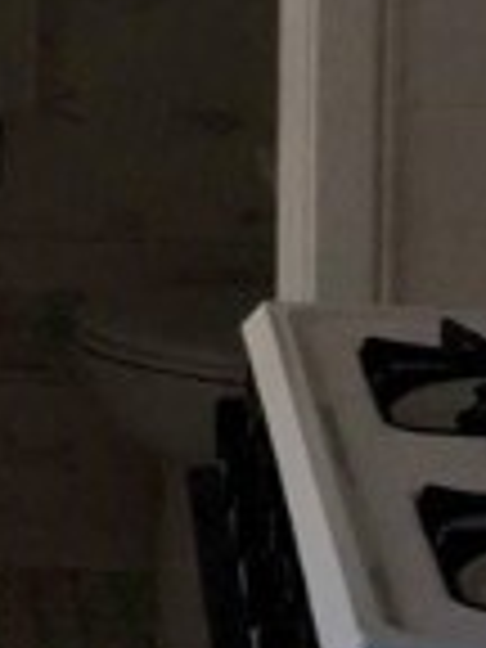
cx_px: -738
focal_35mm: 149
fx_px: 2789
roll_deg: +1.9
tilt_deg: -7.3
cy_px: -81
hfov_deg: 8.9
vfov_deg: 13.0
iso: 20
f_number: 1.8
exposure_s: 1/239
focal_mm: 4
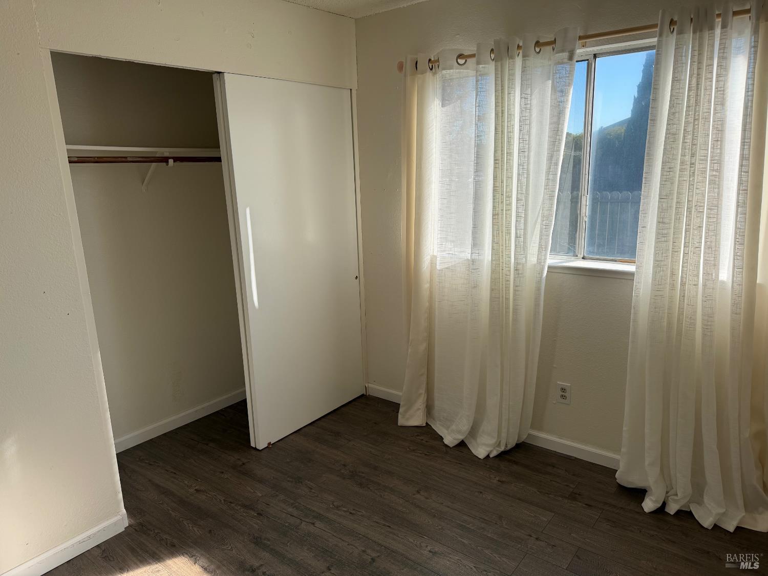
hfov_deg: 71.6
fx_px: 532
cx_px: 384
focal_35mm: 24
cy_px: 288
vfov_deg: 56.8
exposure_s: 1/1385
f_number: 1.78
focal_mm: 6.76
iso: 80
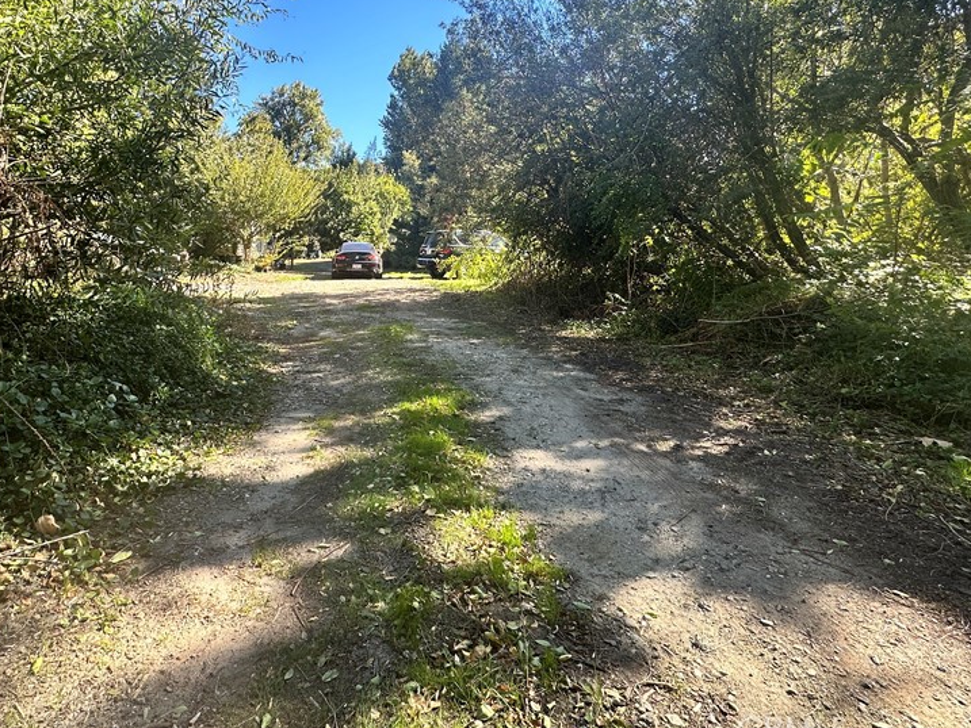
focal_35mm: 20
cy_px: 229
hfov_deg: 81.3
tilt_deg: +3.2
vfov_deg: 63.9
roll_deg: +1.0
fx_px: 561
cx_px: 418
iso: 40
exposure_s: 1/280
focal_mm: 2.22
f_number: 2.2
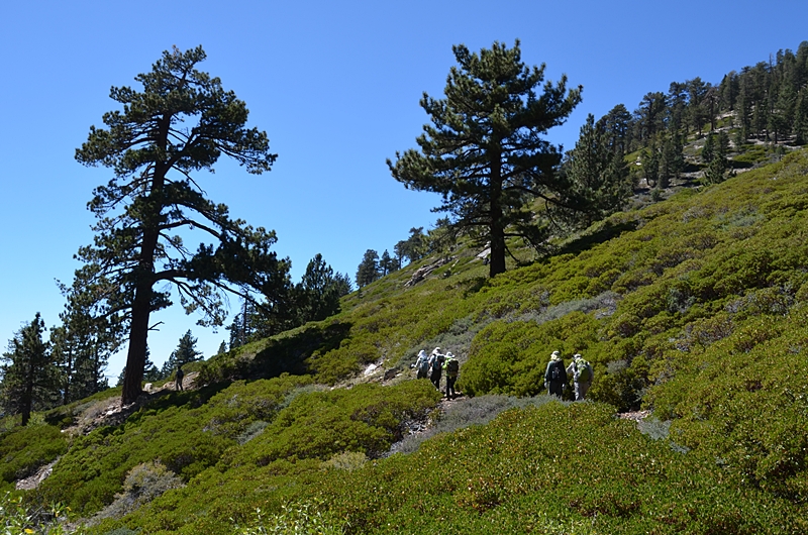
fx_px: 672
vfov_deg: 43.4
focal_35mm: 30
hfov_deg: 62.0
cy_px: 268
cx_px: 404
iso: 100
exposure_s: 1/250
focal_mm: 20
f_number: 8
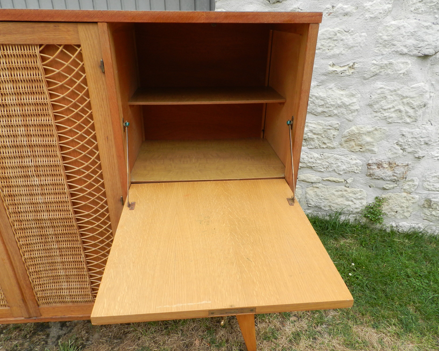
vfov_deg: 58.8
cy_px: 176
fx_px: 312
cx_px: 215
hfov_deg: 70.3
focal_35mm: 24
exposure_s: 1/100
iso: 160
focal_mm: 4
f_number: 4
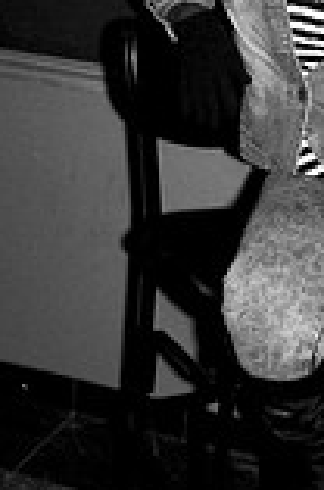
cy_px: 187
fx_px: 936
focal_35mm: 69
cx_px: 379
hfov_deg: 18.7
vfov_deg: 29.2
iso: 1600
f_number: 6.3
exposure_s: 1/40
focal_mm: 16
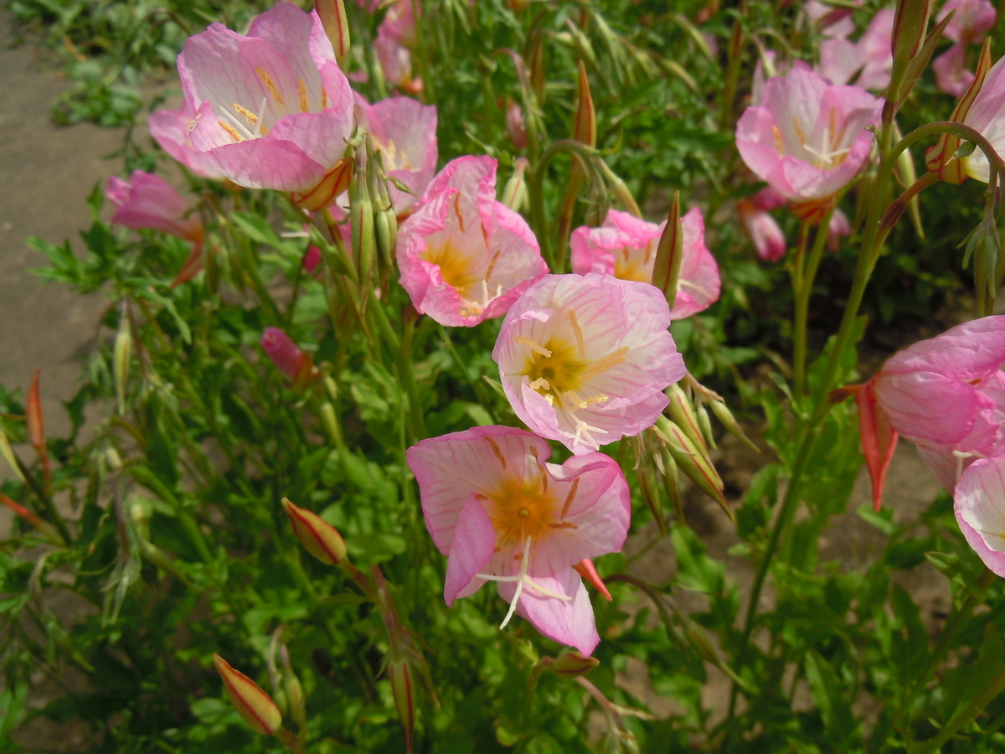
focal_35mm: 30
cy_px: 377
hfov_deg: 60.0
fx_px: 871
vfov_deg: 46.8
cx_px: 502
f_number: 7
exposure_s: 1/320
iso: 100
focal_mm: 5.4
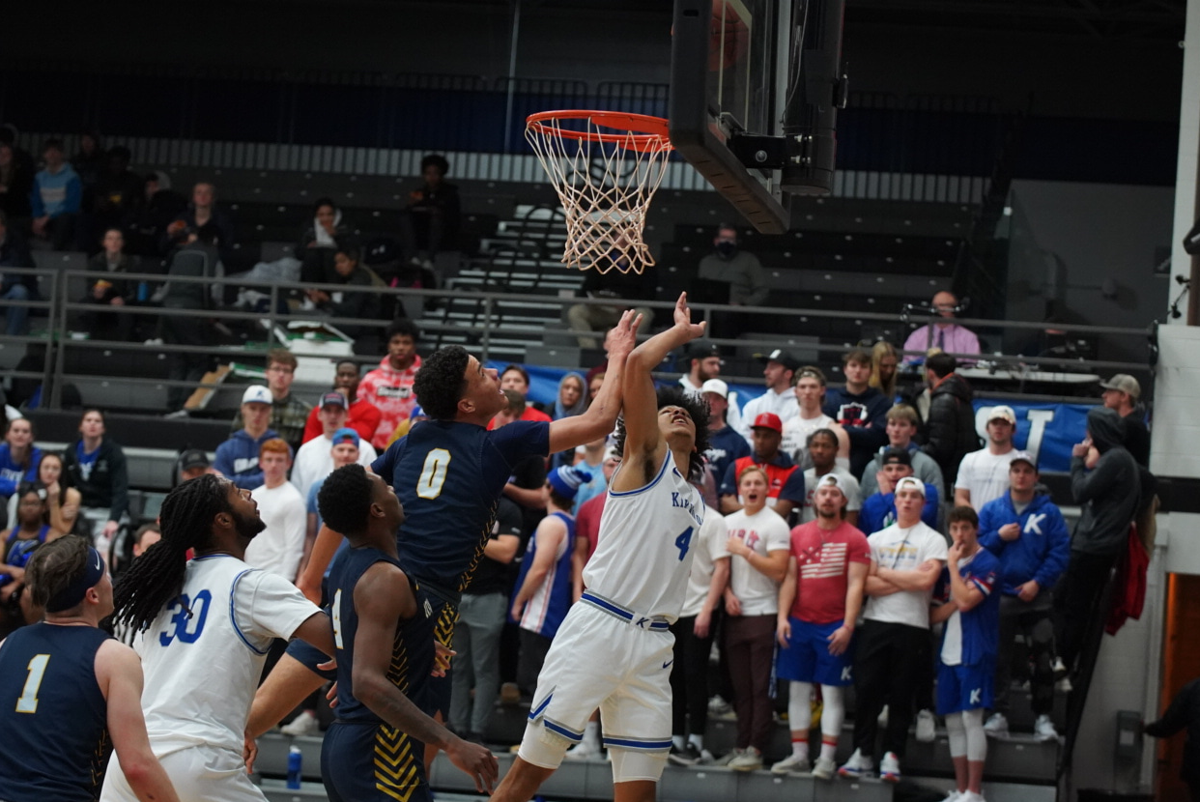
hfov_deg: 18.9
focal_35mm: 108
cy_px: 491
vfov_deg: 12.7
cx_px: 641
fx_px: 3602
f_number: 2.8
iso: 6400
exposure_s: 1/1250
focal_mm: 83
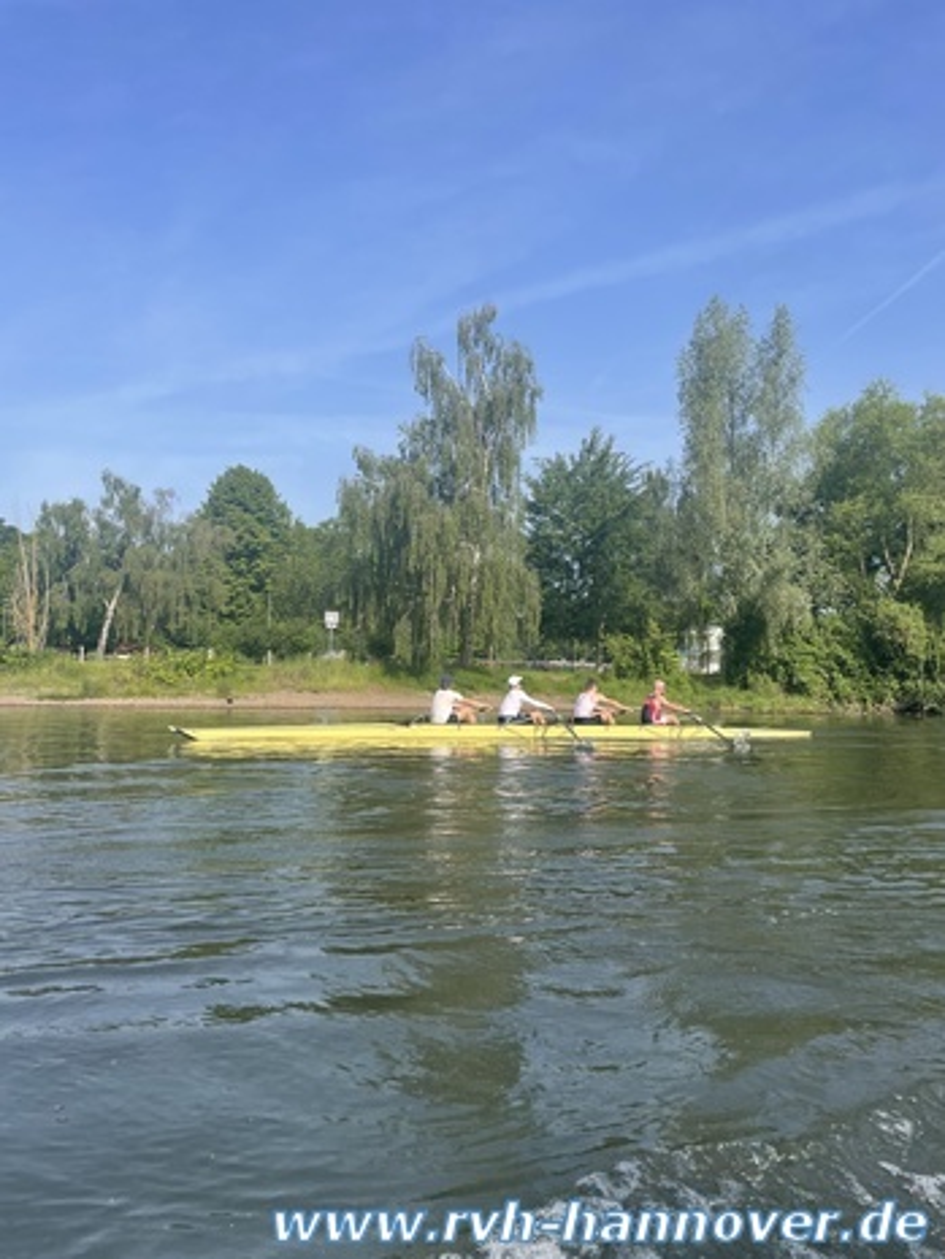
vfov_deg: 67.3
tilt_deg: +3.2
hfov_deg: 53.1
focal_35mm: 26
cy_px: 630
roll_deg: -1.8
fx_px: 946
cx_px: 472
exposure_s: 1/2451
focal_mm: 4.2
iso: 32
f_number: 1.6
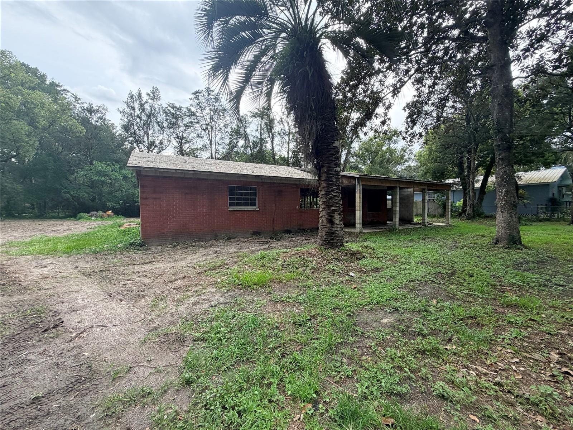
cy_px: 215
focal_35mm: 14
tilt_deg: -2.4
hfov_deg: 102.1
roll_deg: +2.0
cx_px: 286
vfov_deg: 85.7
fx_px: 232
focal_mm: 2.22
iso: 64
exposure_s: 1/150
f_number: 2.2
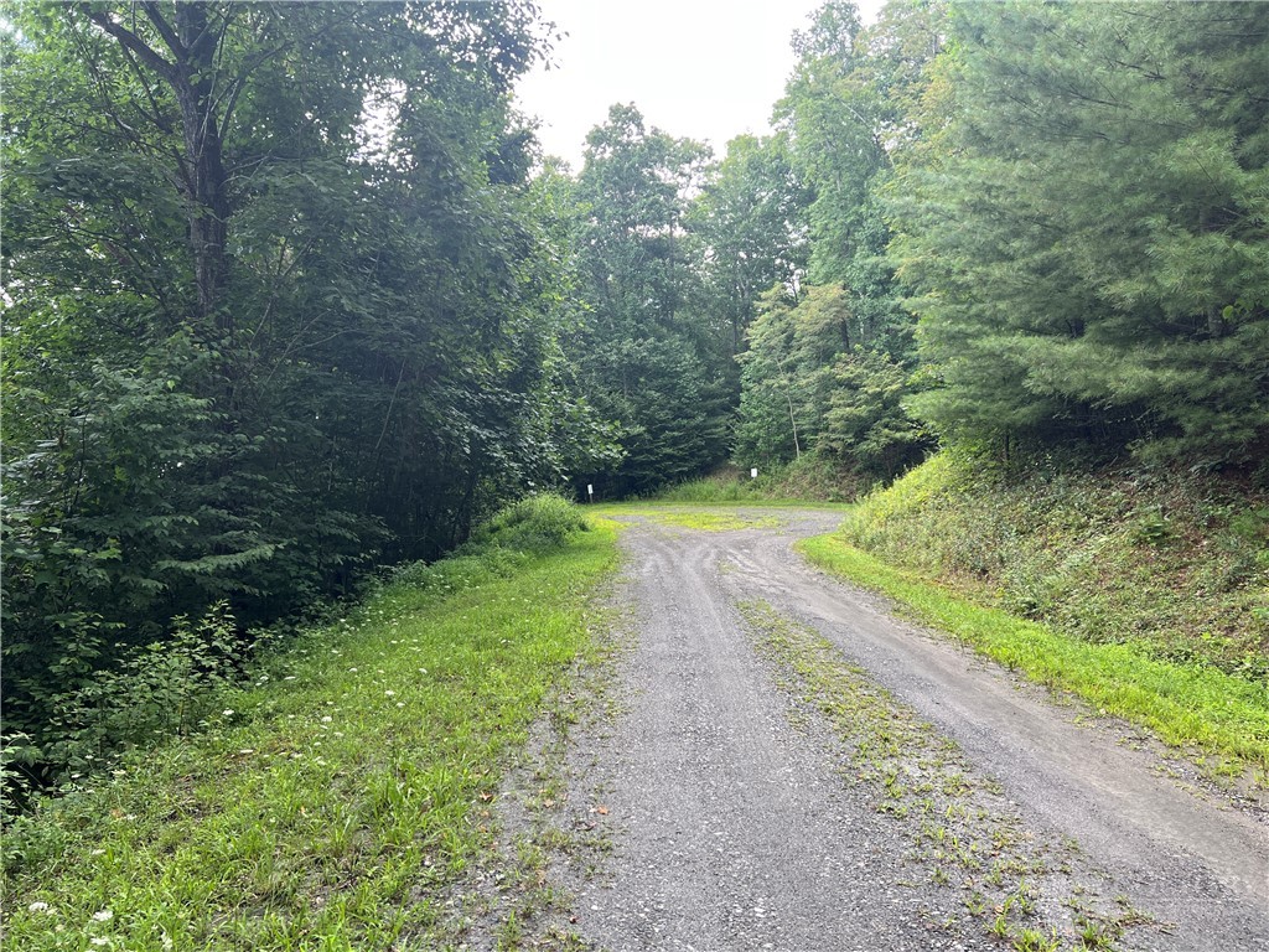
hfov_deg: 67.3
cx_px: 634
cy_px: 476
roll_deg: -0.6
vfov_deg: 53.1
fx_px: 953
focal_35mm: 26
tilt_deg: +0.6
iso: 50
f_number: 1.5
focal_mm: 5.7
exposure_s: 1/121
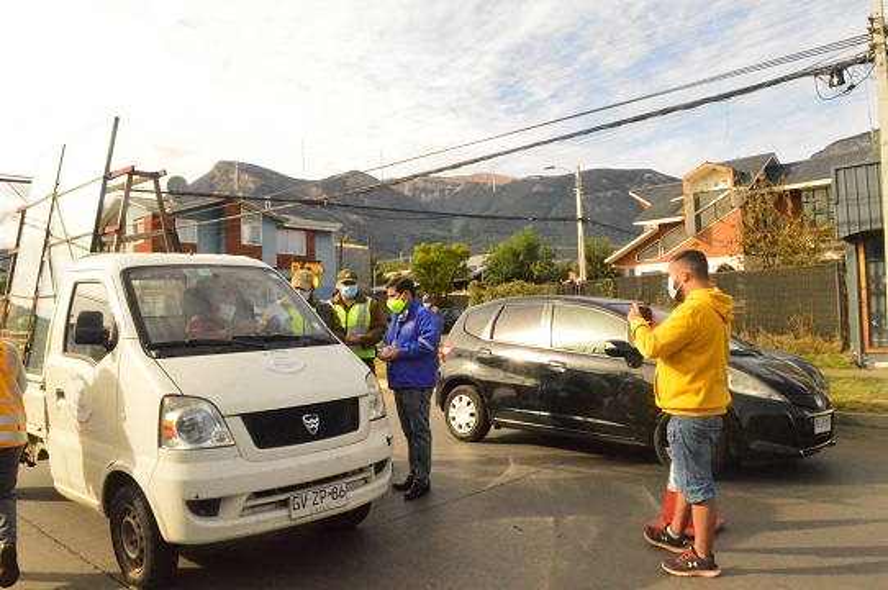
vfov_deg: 47.8
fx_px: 665
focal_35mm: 27
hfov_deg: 67.4
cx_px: 444
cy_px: 295
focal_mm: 18
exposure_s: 1/640
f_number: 22
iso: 6400
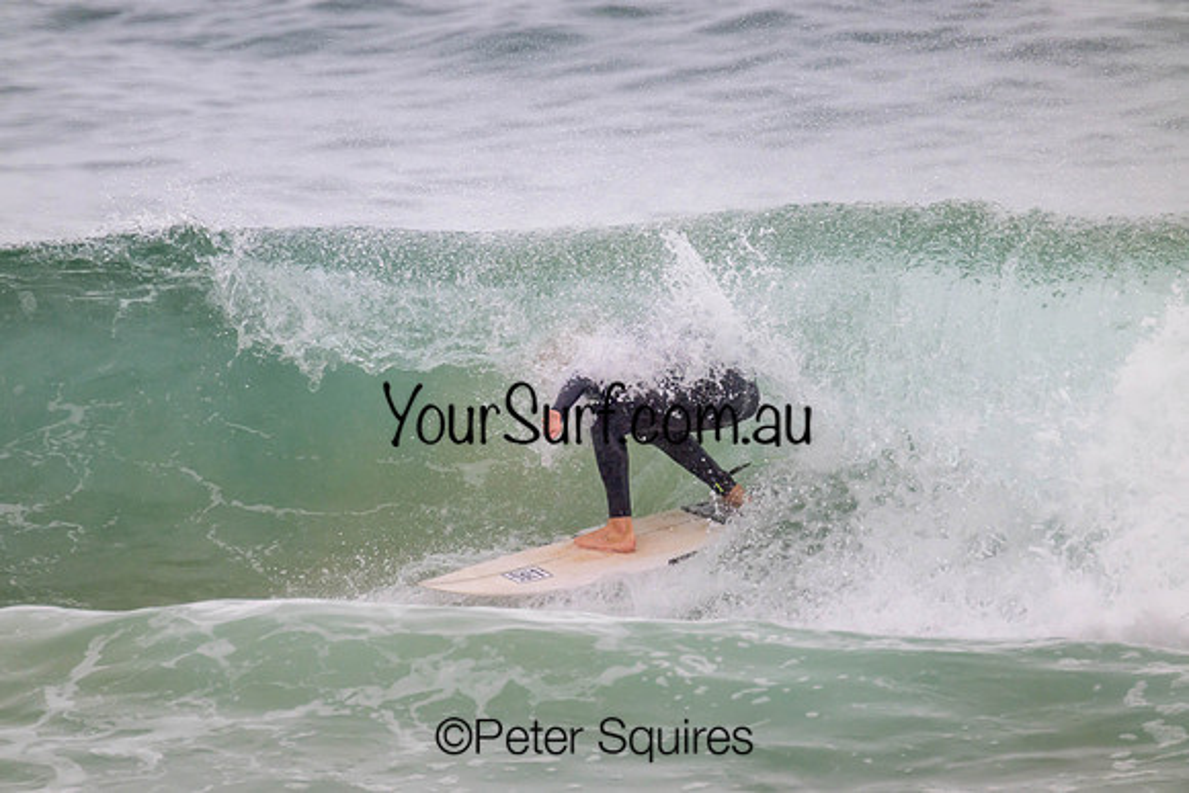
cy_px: 396
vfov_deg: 1.7
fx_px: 26427
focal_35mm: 800
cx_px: 594
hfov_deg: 2.6
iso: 1400
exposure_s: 1/2000
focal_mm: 800
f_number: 11
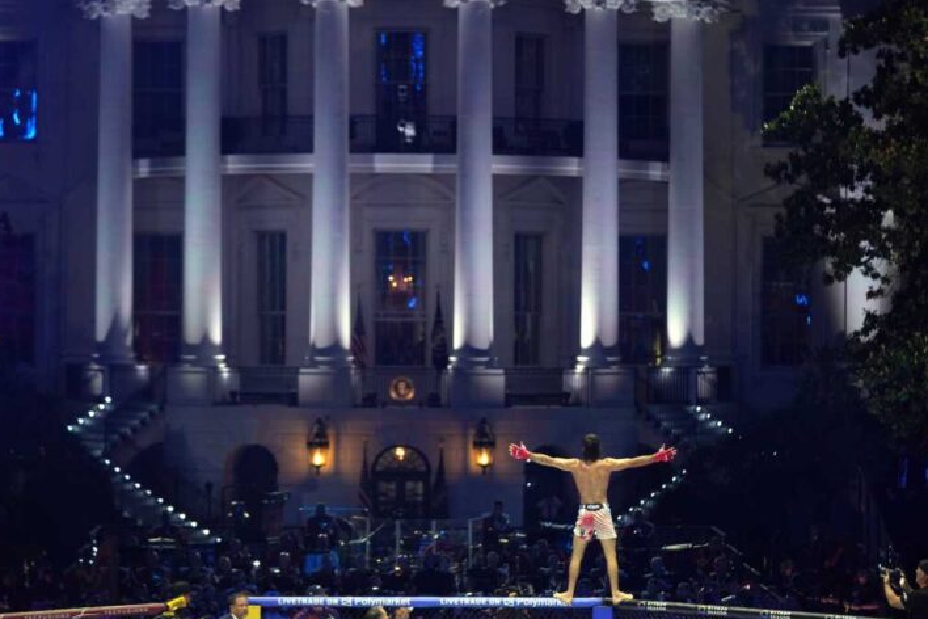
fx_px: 3274
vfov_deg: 10.8
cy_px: 294
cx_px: 446
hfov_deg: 16.1
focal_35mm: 127
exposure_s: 1/500
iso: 2000
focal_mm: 117
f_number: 2.8
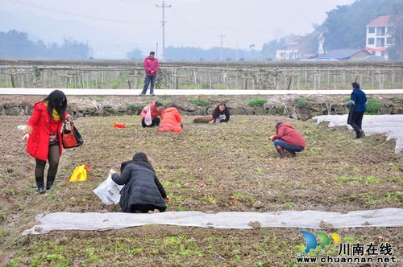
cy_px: 134
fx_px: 805
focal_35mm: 72
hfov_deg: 28.1
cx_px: 202
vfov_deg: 18.9
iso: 200
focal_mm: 48
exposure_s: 1/125
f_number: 7.1
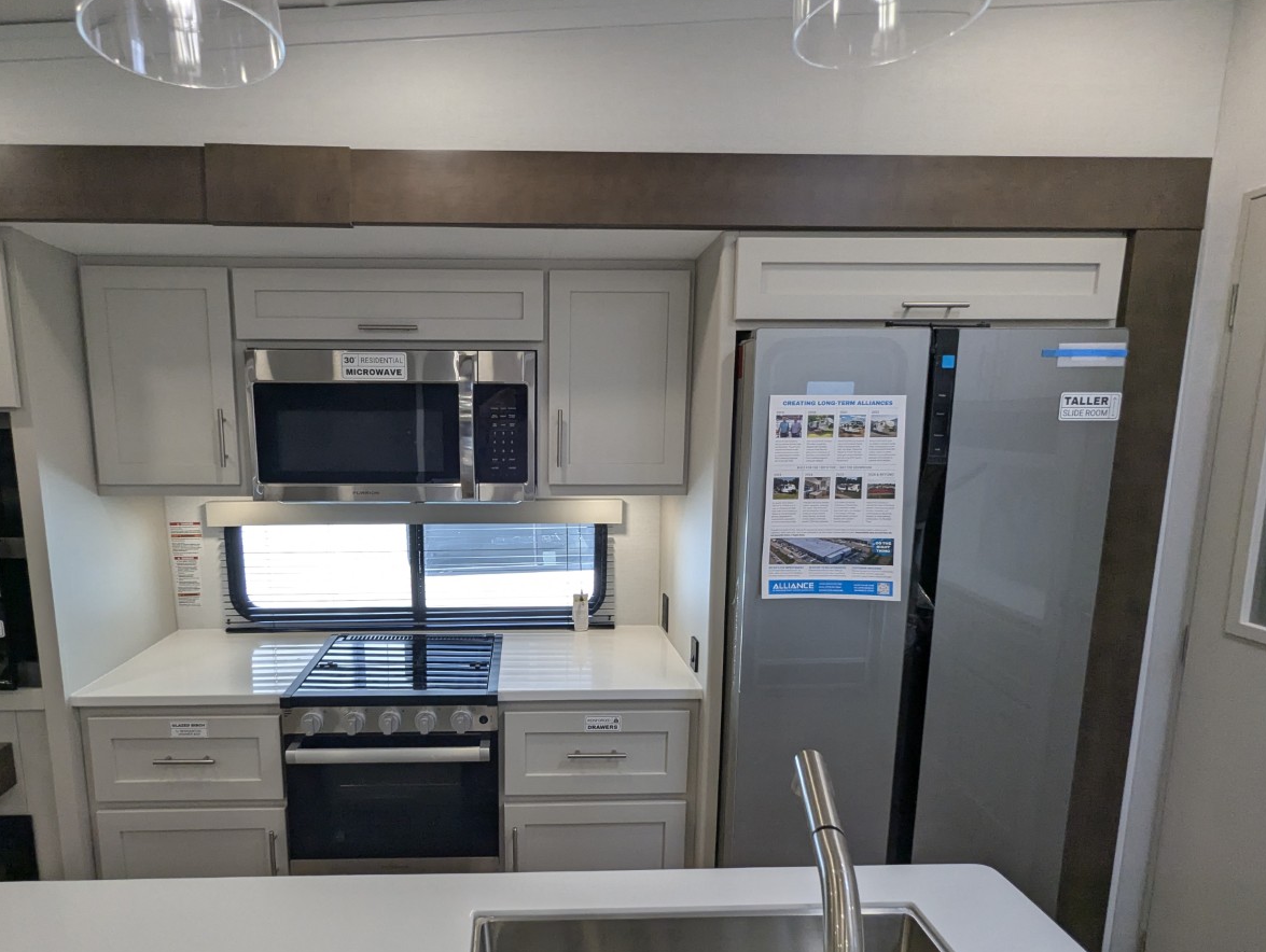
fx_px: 696
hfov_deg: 84.0
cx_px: 540
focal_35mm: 19
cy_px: 533
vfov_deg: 68.5
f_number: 2.2
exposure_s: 1/269
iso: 232
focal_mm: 2.35
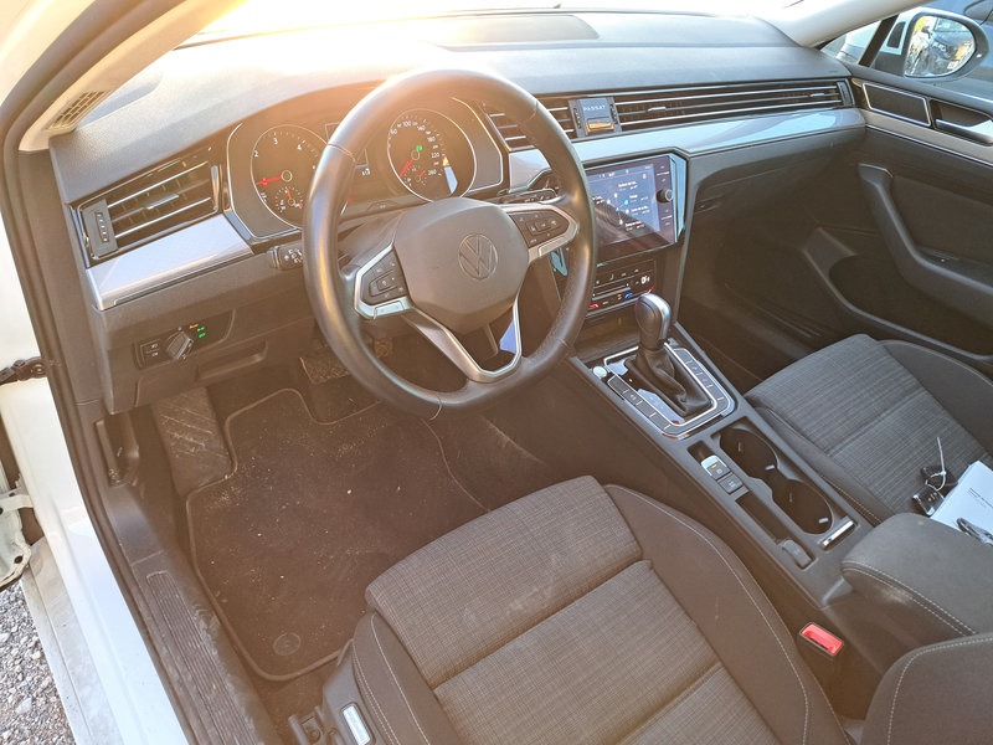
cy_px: 372
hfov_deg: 71.6
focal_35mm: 24
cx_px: 496
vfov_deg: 56.8
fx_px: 688
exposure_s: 1/50
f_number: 1.8
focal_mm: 5.23
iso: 125
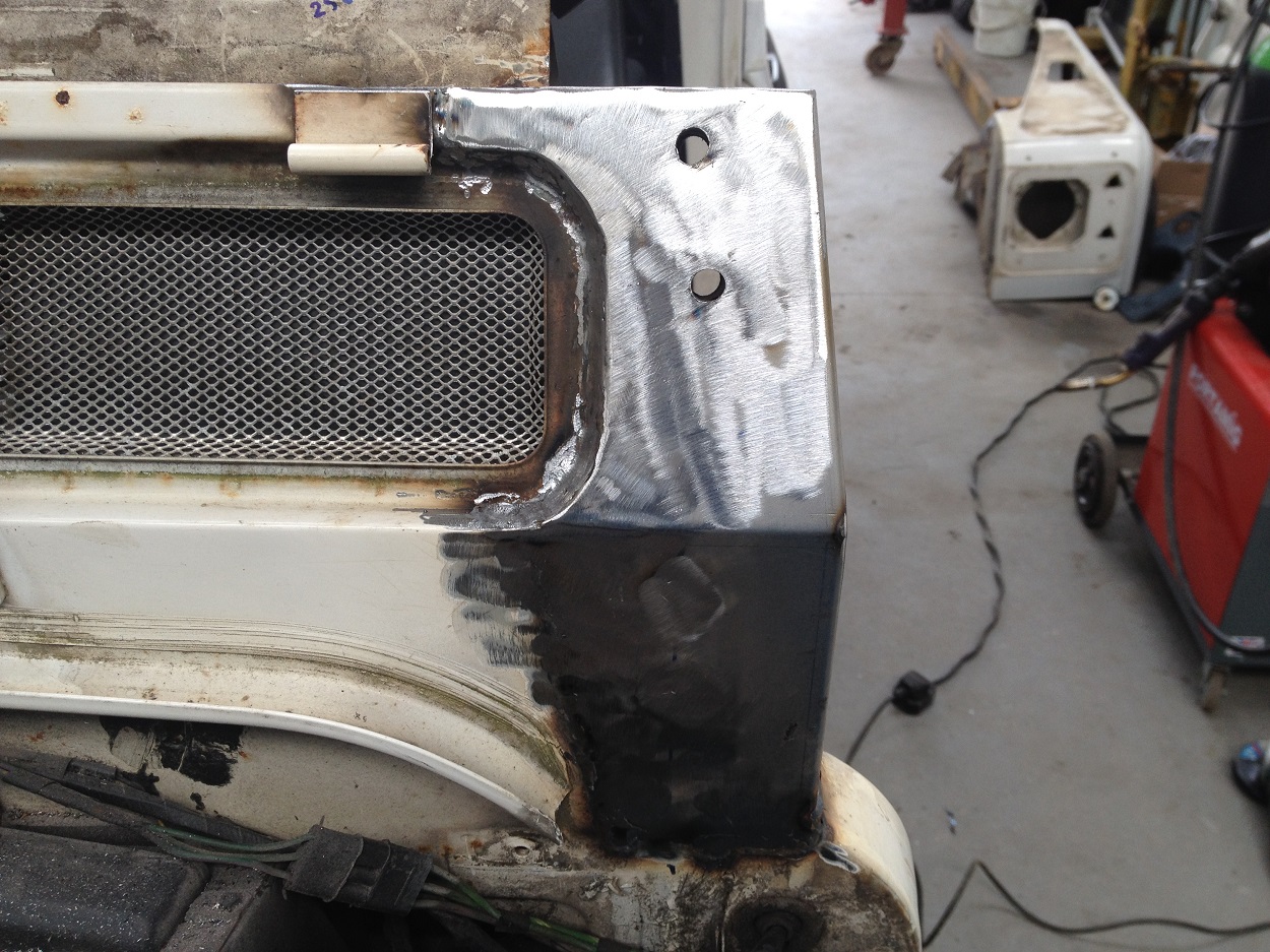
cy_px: 476
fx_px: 1284
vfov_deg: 40.7
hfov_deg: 52.6
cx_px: 635
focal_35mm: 35
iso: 50
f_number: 2.4
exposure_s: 1/123
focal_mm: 4.28
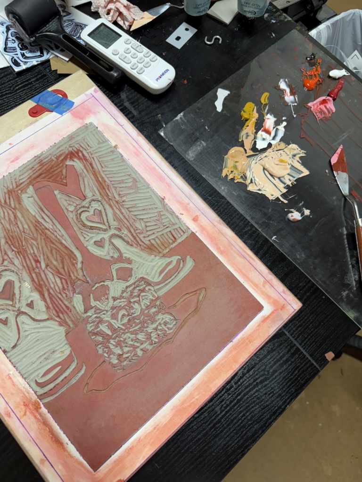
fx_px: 335
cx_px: 181
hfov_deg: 56.8
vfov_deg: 71.6
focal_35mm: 24
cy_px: 241
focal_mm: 6.76
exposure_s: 1/120
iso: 160
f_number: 1.78
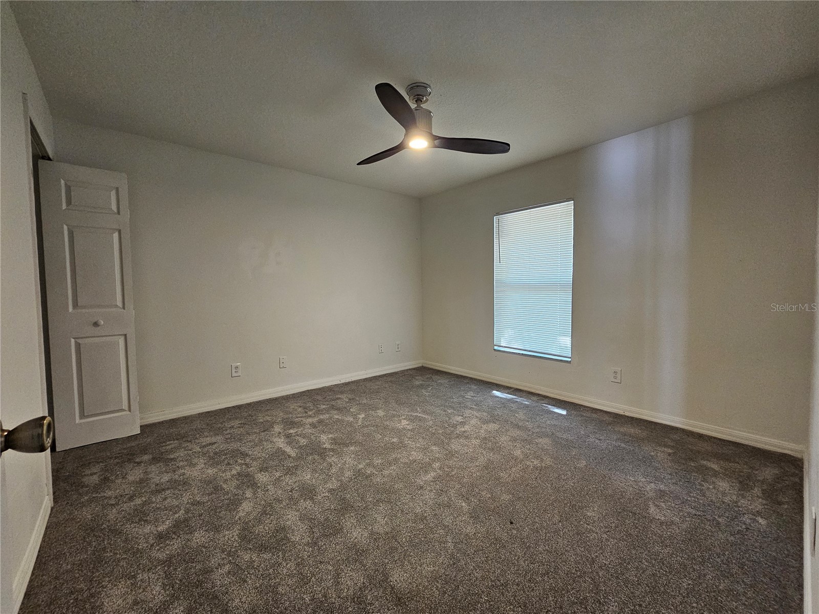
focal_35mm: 13
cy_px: 307
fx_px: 308
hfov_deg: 106.2
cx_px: 410
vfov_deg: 89.9
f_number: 2.2
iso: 320
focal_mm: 2.2
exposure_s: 1/40
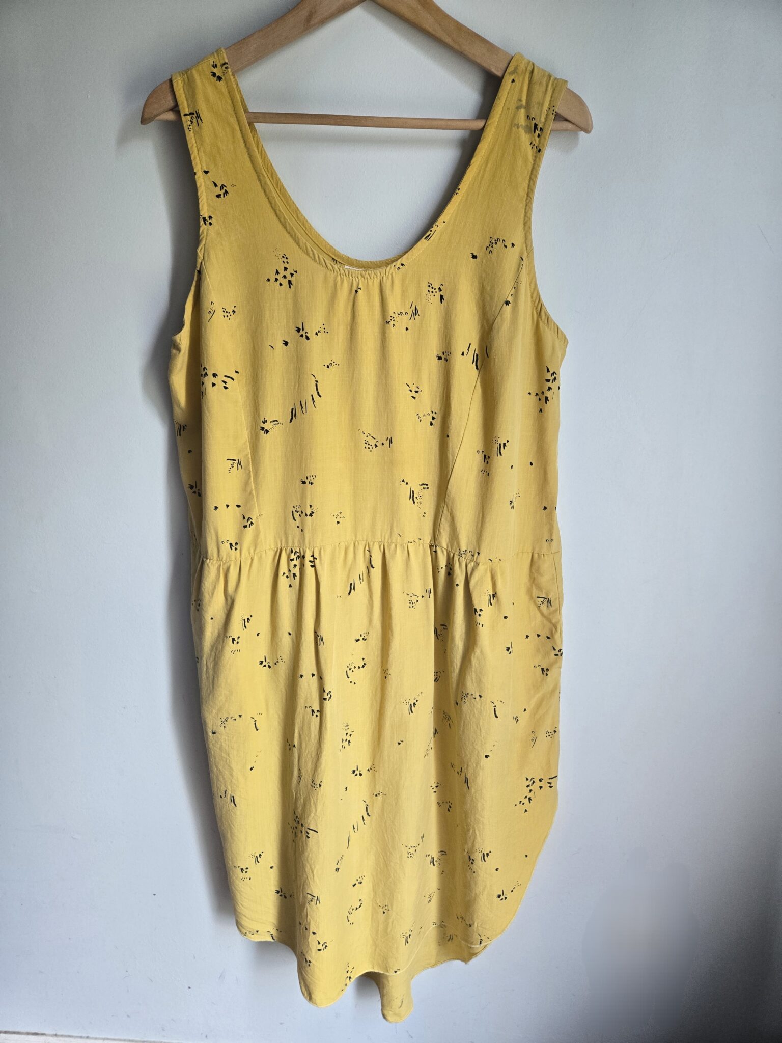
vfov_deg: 73.9
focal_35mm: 23
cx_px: 391
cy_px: 522
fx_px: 693
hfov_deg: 58.9
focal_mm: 5.4
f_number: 1.8
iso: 160
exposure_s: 1/120
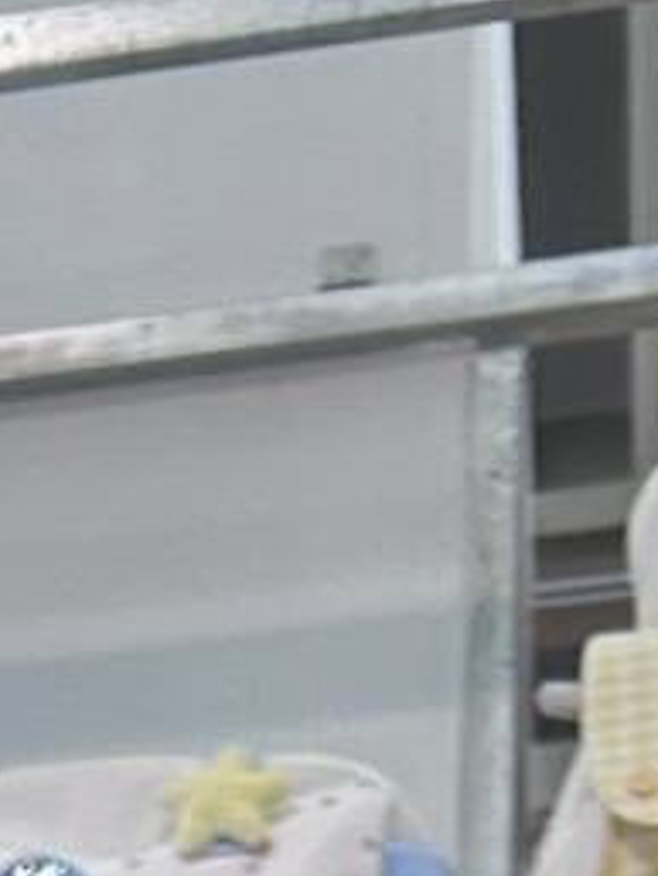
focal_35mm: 207
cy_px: 3242
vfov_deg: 7.4
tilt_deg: -6.5
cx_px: -927
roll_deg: +0.9
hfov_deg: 6.8
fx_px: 5242
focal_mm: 5.7
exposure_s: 1/149
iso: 64
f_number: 1.5
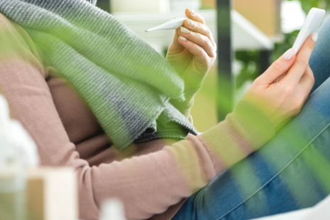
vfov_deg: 7.5
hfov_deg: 11.3
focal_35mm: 182
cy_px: 33
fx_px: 1669
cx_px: 173
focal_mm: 85
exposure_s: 1/200
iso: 200
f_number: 3.5
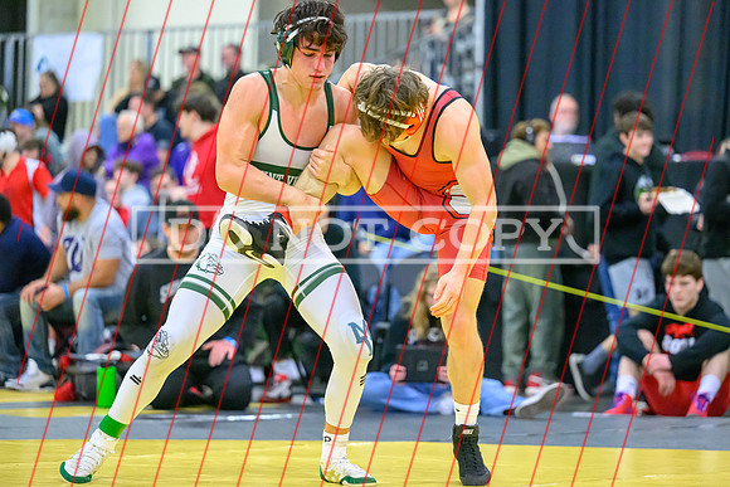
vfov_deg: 9.3
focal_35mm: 147
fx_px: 2988
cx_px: 397
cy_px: 225
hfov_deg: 13.9
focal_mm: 135
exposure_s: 1/800
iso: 16000
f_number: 2.8
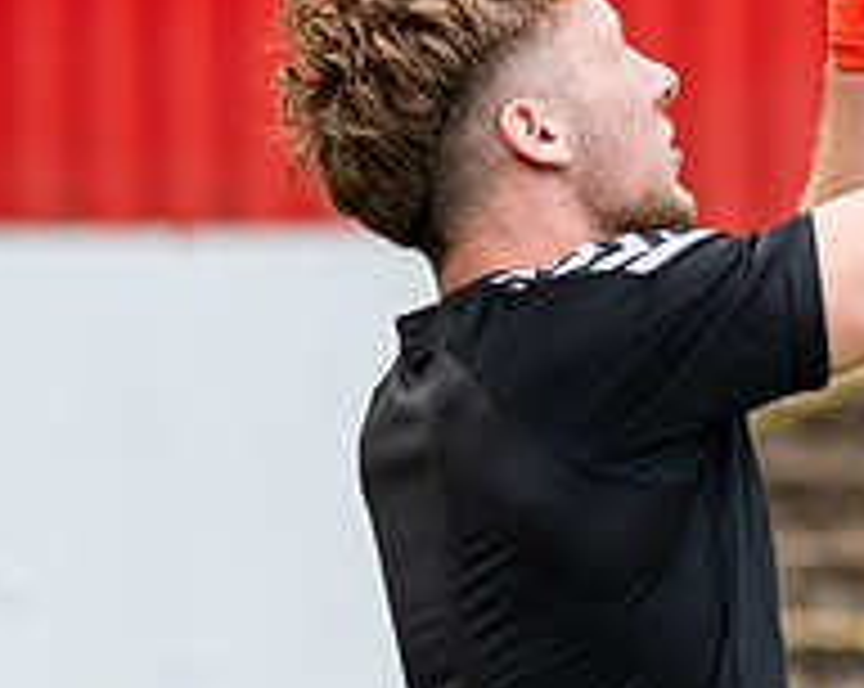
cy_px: 656
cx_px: 655
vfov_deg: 2.1
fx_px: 18970
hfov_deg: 2.6
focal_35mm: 743
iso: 100
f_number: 2
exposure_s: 1/2000
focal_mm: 135
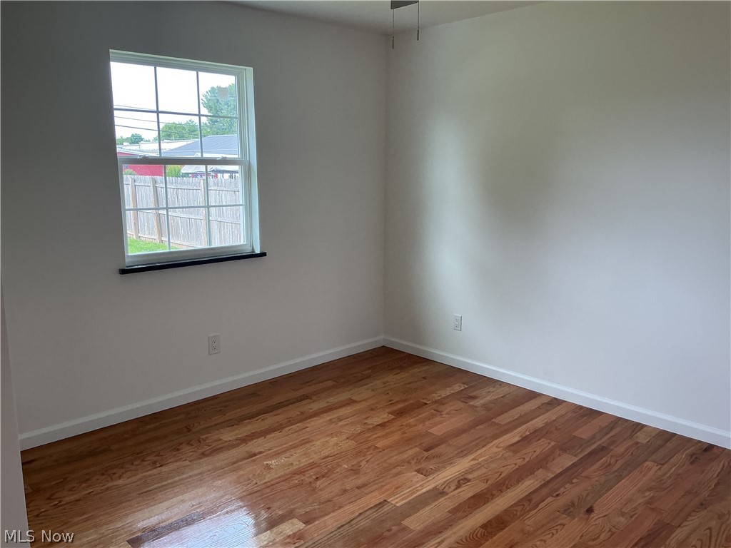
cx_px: 366
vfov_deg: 48.2
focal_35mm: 29
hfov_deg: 61.7
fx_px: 612
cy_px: 274
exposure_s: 1/120
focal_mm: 3
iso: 50
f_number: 1.8
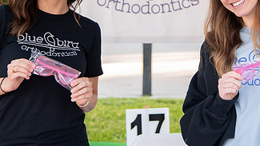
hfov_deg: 20.1
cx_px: 167
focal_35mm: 106
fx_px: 731
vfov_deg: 11.3
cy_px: -13
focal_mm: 48
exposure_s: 1/250
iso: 500
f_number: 4
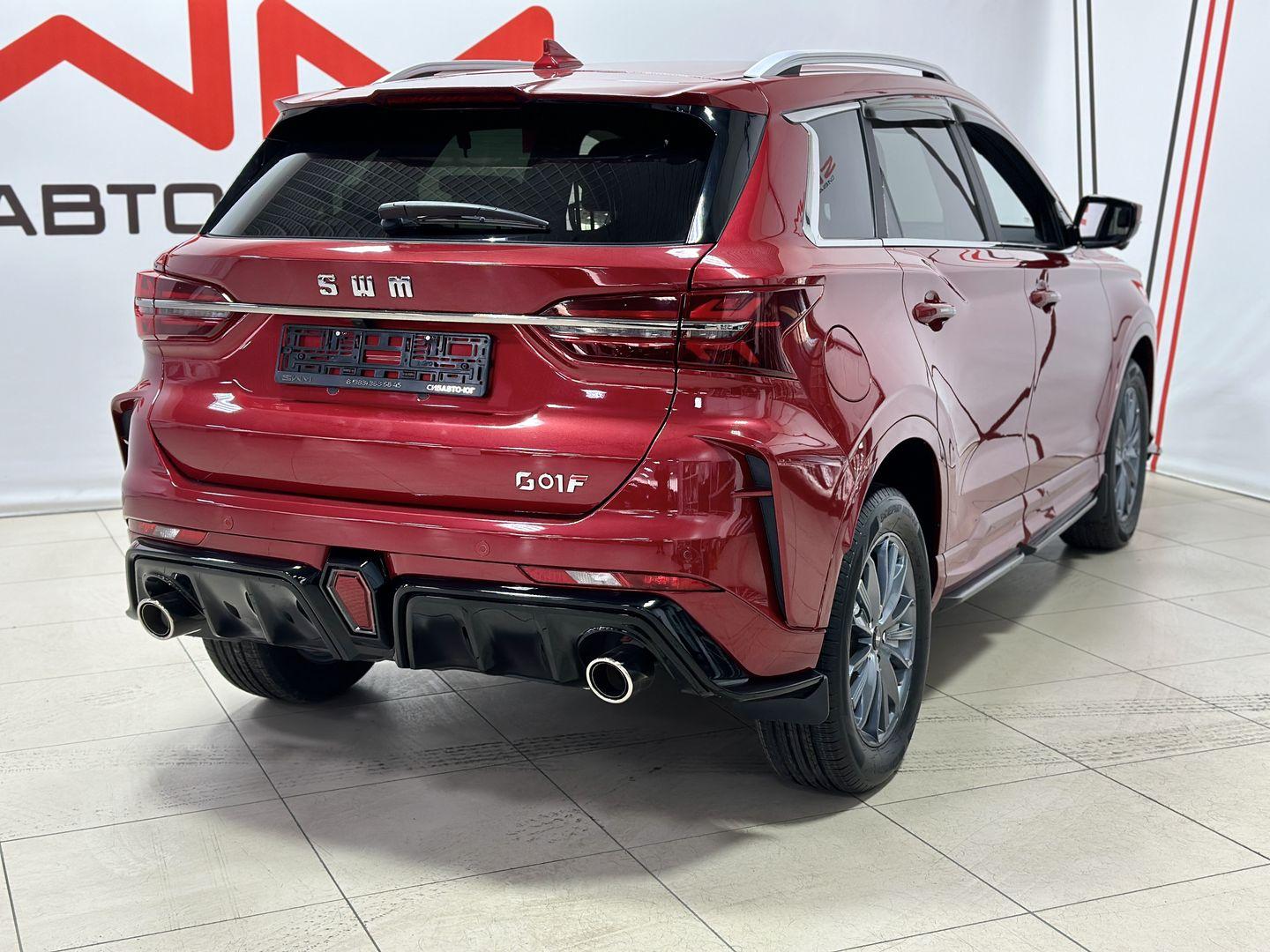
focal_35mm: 48
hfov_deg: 39.7
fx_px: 1761
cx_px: 635
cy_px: 476
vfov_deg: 30.3
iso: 125
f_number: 1.78
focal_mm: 6.86
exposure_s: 1/50
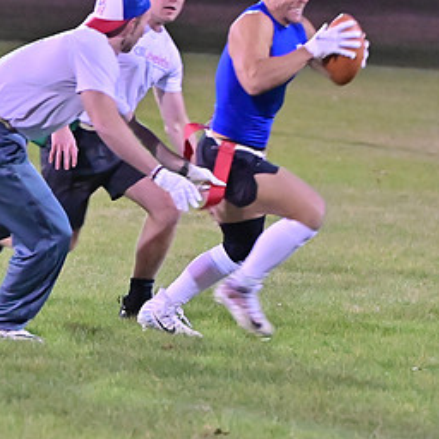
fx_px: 5395
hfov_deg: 4.7
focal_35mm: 376
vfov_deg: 4.7
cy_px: 222
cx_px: 125
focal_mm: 130
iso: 6400
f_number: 4
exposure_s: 1/320
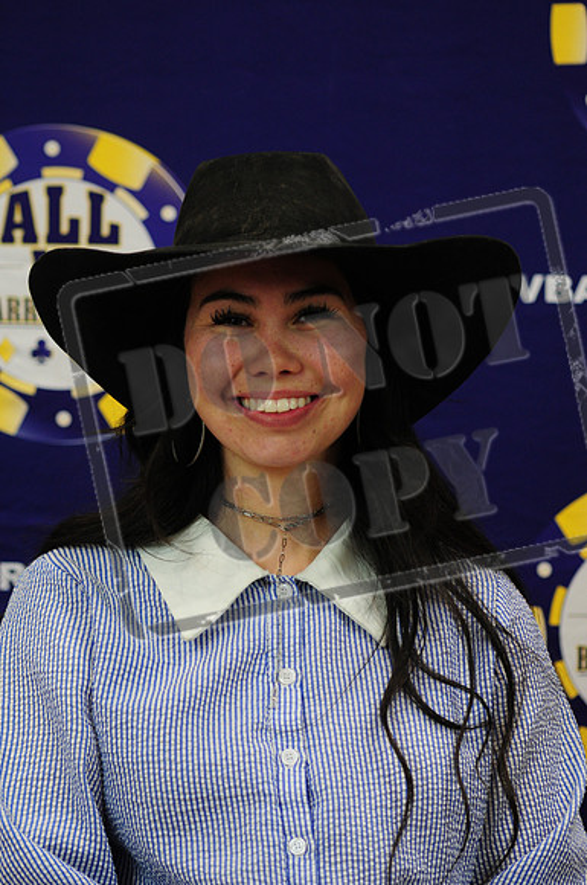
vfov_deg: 16.7
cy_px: 442
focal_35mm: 123
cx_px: 294
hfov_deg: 11.1
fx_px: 3017
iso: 640
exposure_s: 1/125
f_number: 4
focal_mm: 82
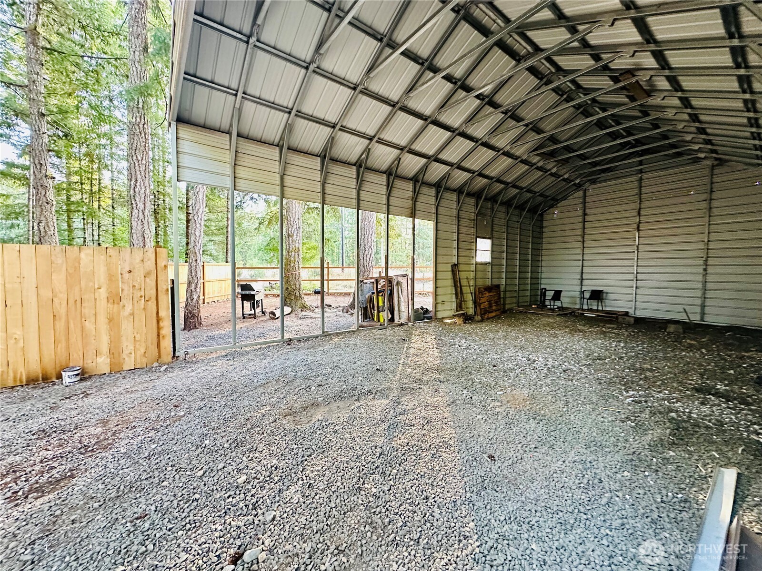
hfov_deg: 102.1
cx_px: 381
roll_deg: -0.2
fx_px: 308
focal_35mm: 14
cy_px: 286
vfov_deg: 85.7
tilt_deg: -2.9
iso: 800
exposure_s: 1/60
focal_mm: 2.22
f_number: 2.2
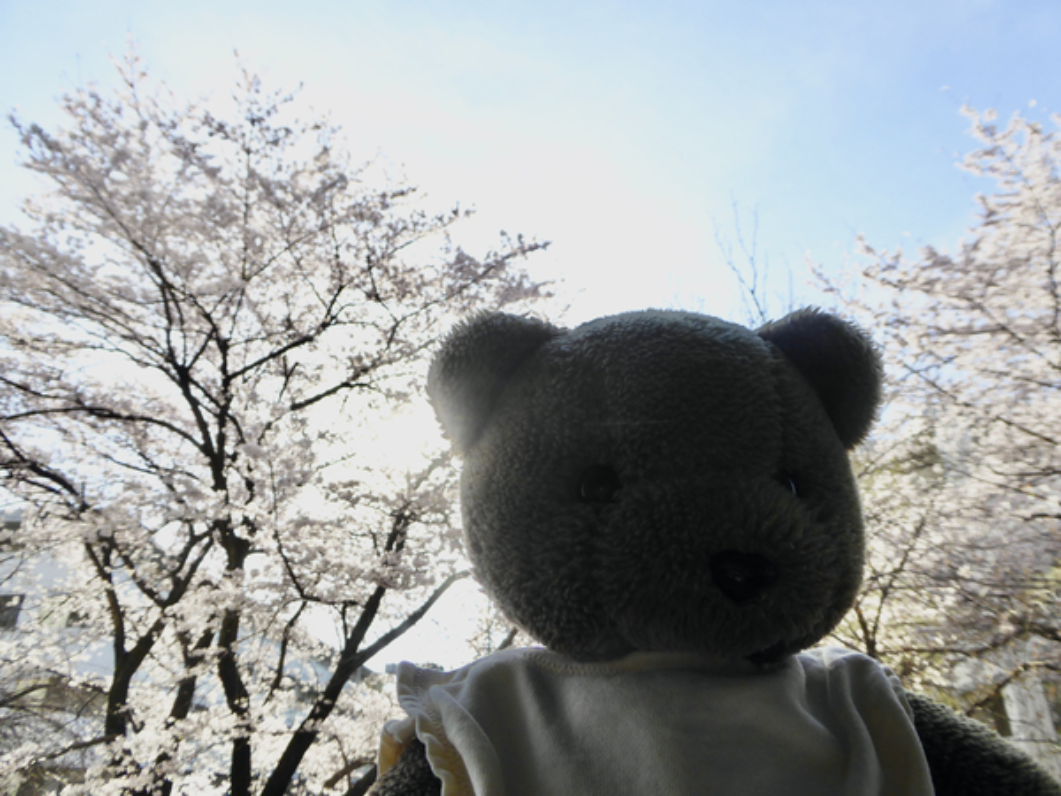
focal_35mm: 25
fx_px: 766
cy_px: 398
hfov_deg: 69.4
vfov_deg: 54.9
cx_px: 530
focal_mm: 4.3
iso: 100
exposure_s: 1/500
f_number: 3.3
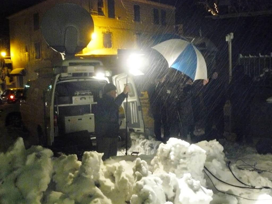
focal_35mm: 36
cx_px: 136
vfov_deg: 39.7
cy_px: 102
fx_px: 283
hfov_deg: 51.4
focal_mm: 6
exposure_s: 1/15
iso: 800
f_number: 2.8
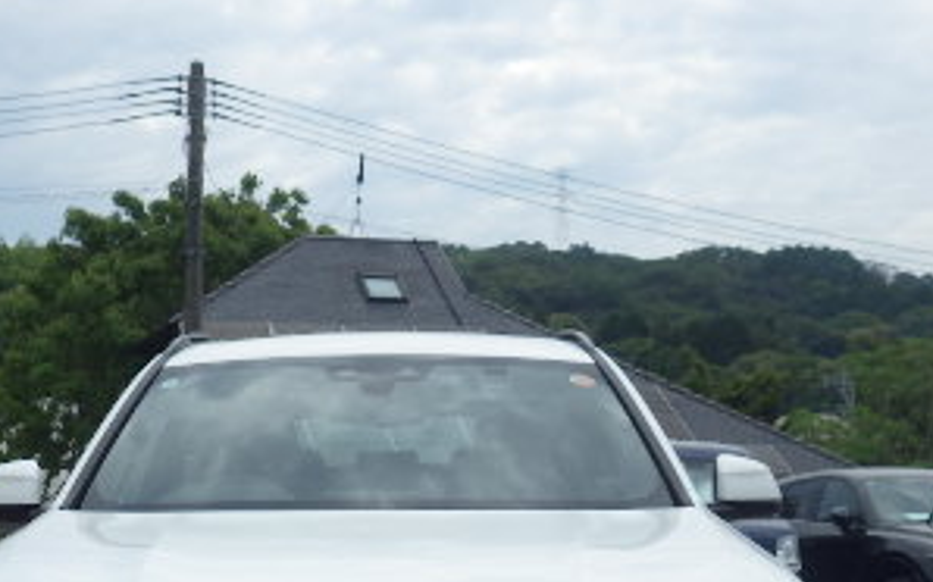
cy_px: 663
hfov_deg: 35.6
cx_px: 369
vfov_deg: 21.4
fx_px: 1449
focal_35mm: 57
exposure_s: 1/250
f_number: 7.9
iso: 125
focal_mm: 4.5
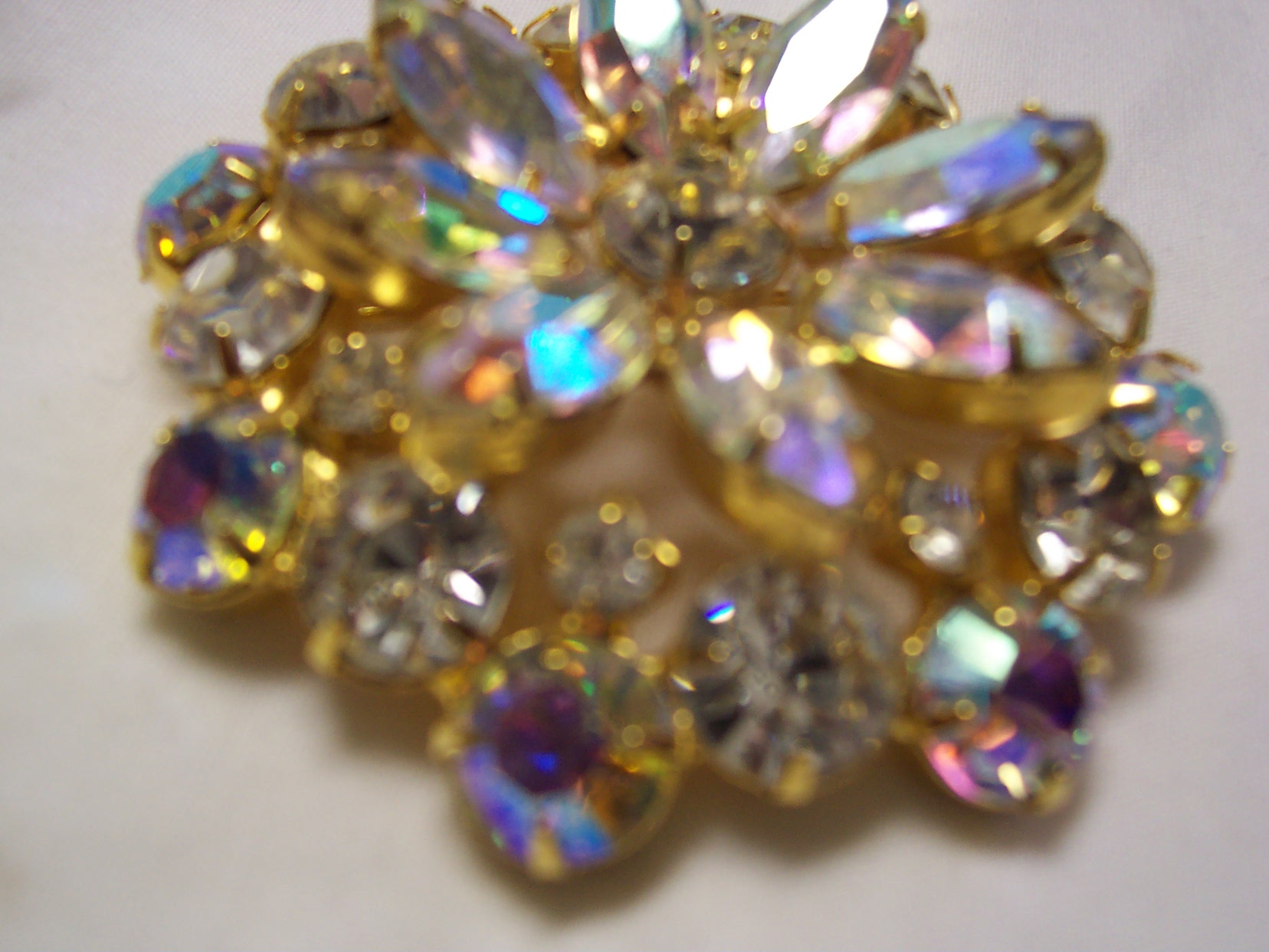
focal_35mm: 37
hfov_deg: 50.1
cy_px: 476
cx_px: 634
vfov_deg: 38.7
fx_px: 1356
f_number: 2.8
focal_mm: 5.6
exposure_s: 1/90
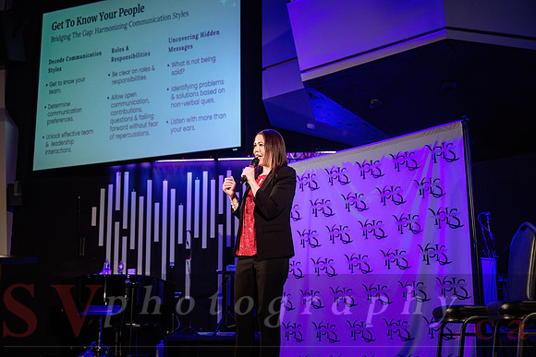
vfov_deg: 29.3
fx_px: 685
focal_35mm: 46
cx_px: 268
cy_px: 178
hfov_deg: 42.7
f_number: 4
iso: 1600
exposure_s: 1/250
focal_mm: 46
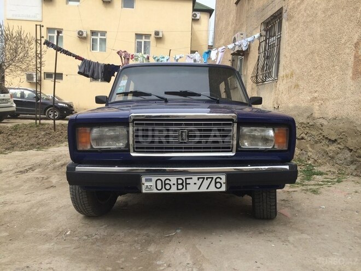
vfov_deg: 48.2
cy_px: 136
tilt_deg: -7.3
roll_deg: -2.2
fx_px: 302
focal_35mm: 29
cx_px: 180
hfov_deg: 61.7
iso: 32
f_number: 2.2
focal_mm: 4.15
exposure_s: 1/1414
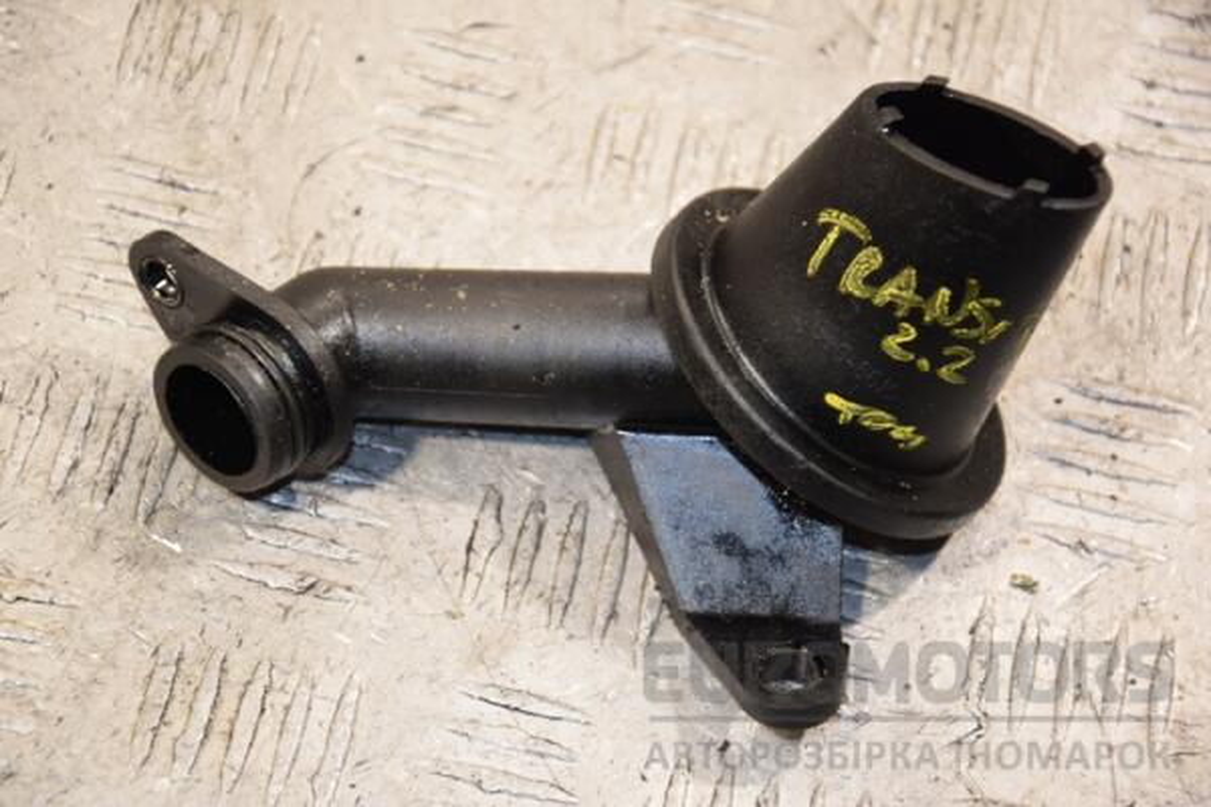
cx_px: 606
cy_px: 404
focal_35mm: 120
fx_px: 4036
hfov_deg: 17.1
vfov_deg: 11.4
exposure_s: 1/125
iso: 800
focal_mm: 80
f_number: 5.3
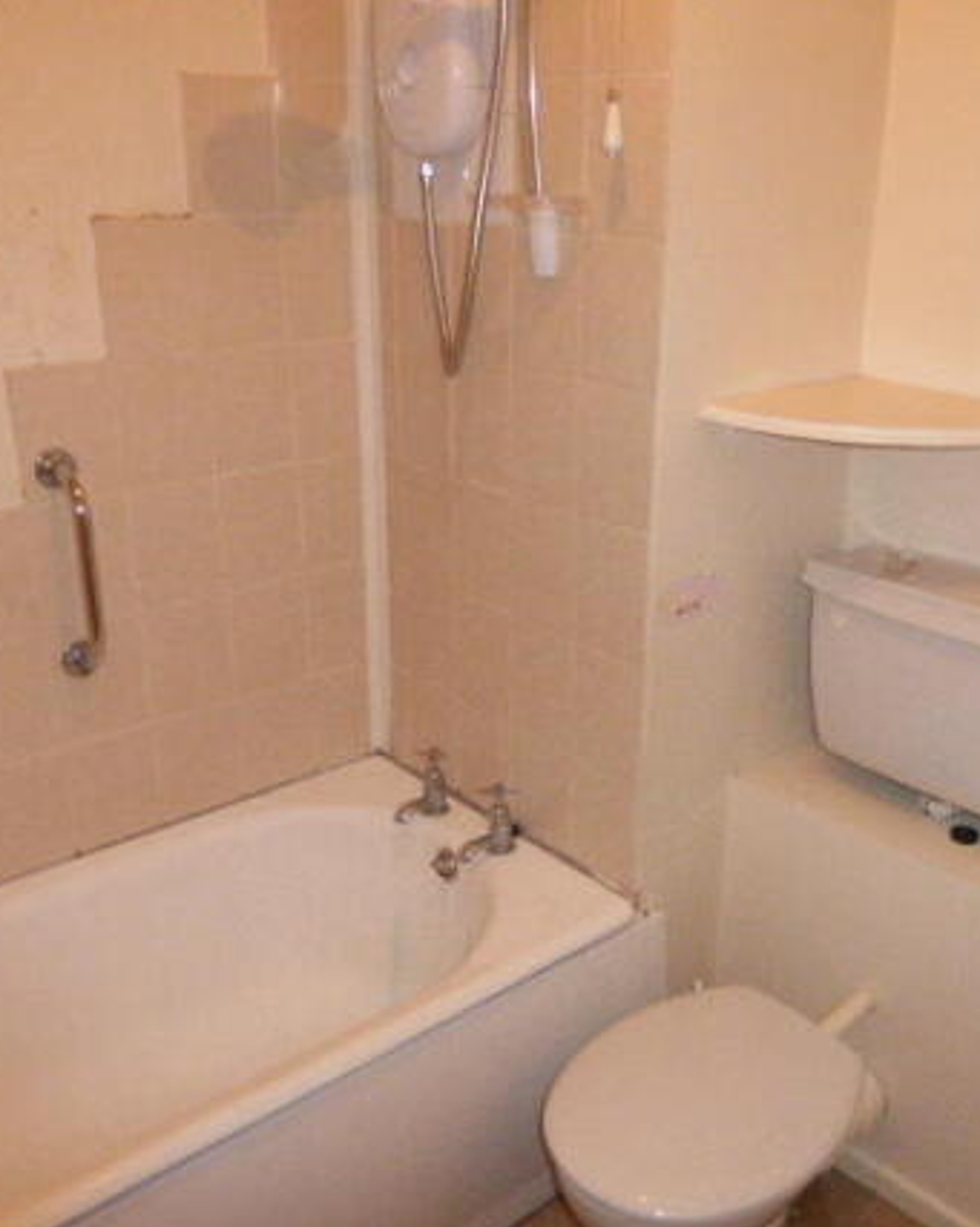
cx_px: 611
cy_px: 625
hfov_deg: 45.4
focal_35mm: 32
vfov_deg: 55.7
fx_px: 1161
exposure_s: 1/60
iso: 800
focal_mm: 4.3
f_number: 3.3
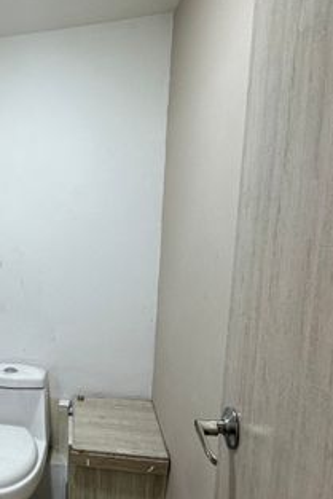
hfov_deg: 35.5
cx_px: -42
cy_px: 312
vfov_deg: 59.5
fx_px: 430
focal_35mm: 31
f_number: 2.2
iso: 100
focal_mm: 2.22
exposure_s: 1/120
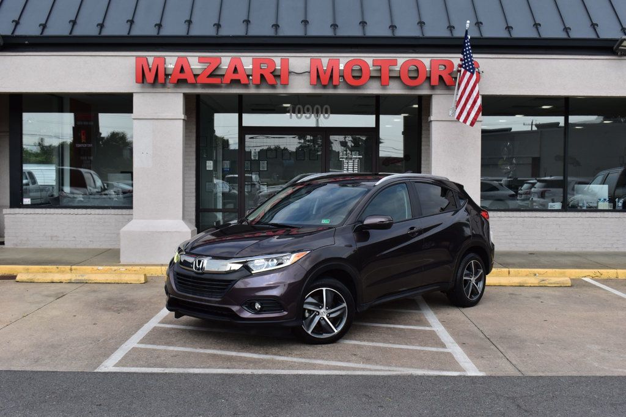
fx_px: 782
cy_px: 208
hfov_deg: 43.6
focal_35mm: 45
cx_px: 313
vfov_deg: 29.8
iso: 400
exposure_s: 1/500
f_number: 11
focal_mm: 30
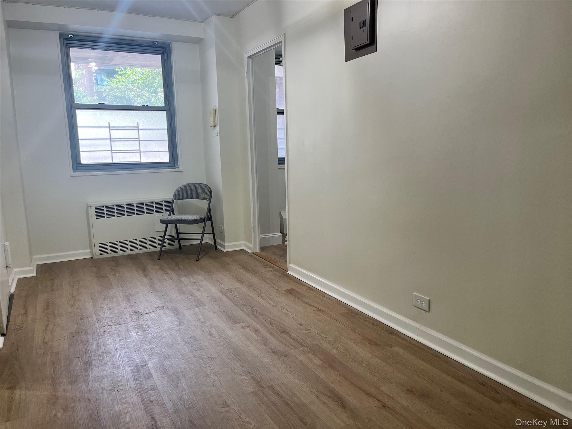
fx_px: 430
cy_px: 214
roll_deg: +1.1
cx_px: 286
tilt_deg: -8.9
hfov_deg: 67.3
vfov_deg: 53.1
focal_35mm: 26
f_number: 1.6
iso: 125
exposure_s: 1/120
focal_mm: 5.1
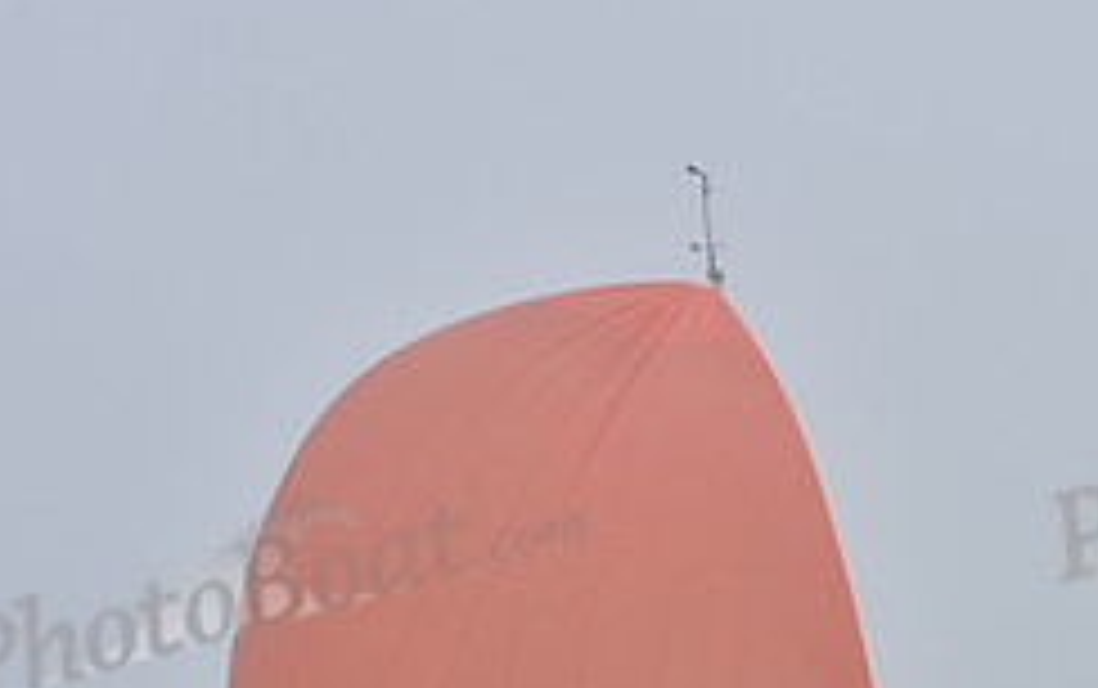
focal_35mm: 230
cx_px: 821
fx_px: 6889
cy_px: 1178
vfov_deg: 5.6
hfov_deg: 9.1
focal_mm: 95
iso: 250
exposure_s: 1/800
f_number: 8
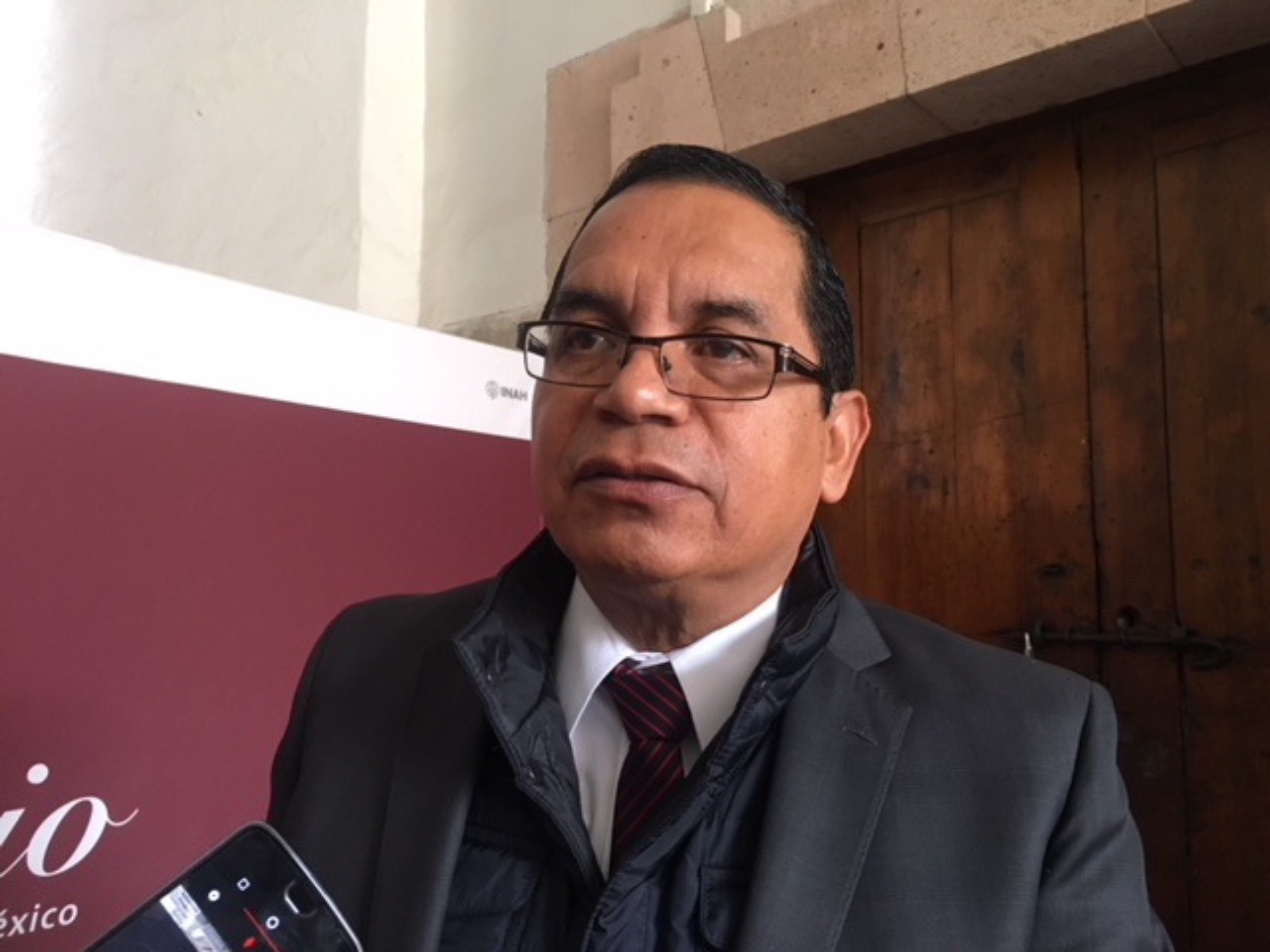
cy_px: 476
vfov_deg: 48.2
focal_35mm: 29
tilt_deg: +6.3
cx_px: 635
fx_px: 1064
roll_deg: -0.6
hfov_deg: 61.7
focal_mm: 4.15
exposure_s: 1/24
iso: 200
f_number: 2.2
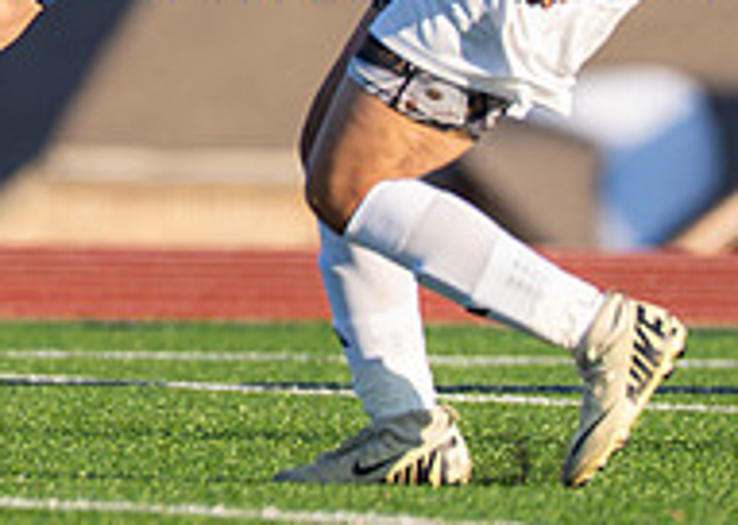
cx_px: -487
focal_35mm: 1506
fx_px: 31532
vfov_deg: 1.0
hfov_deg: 1.3
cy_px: -386
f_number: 2.8
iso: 200
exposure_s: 1/2000
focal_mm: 200
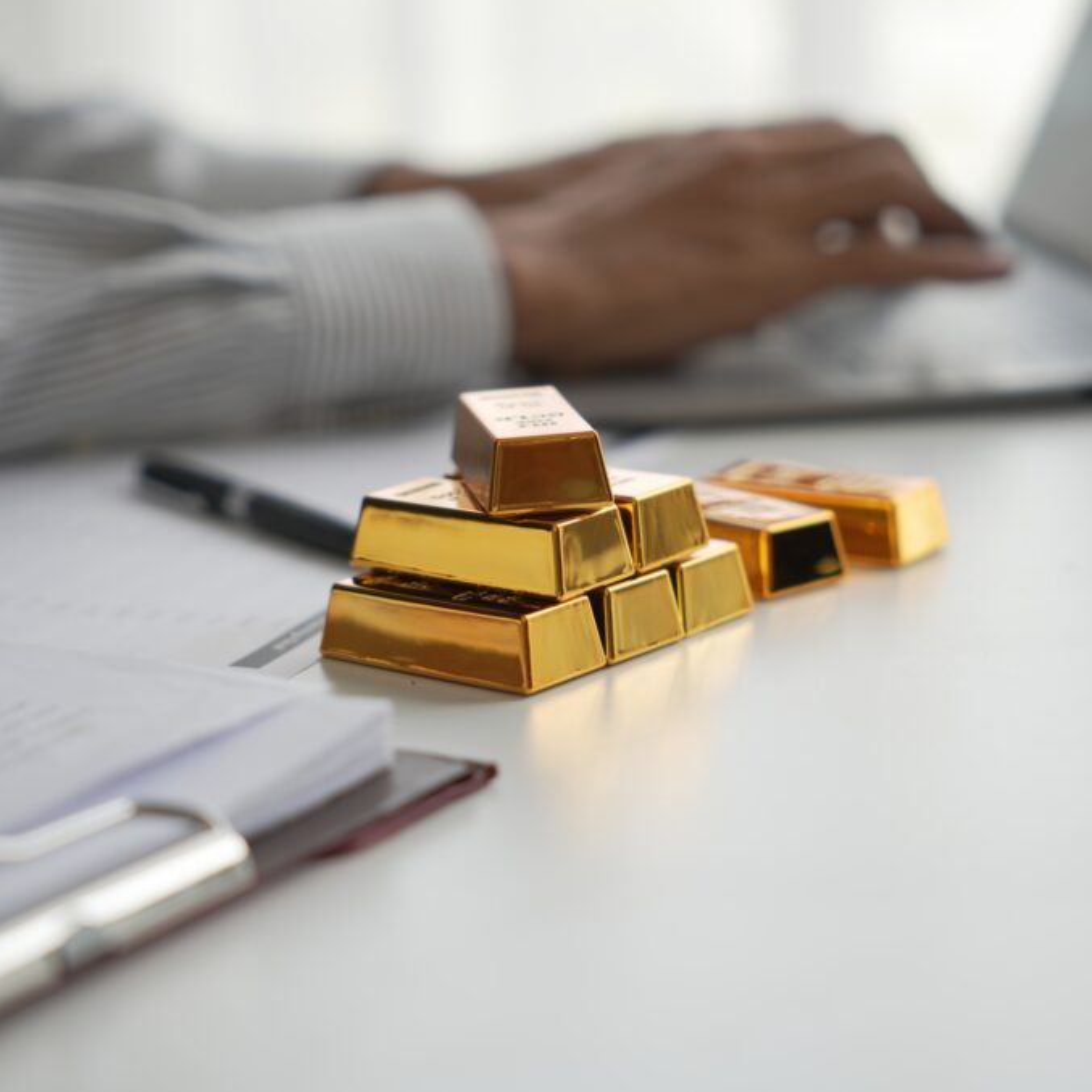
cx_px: 581
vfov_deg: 19.3
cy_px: 544
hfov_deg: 19.3
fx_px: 3212
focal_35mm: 90
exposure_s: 1/250
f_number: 2.8
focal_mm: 70
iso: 200
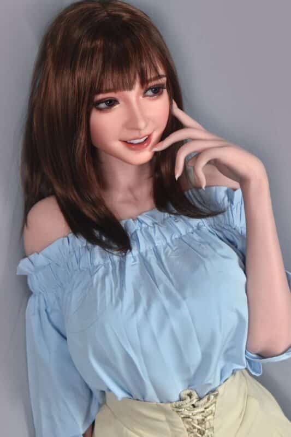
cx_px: 146
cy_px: 218
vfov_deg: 27.0
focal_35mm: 75
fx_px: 910
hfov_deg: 18.2
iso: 1000
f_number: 6.3
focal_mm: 50
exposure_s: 1/80
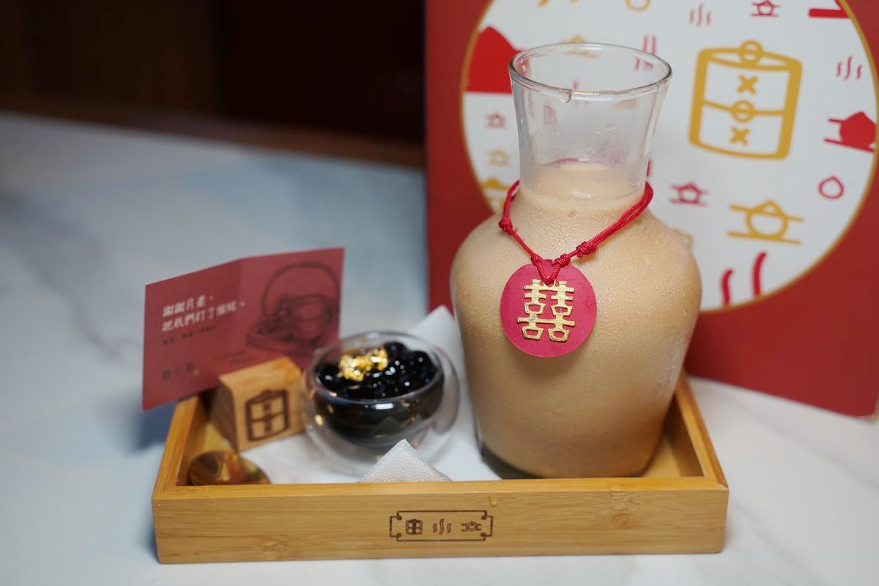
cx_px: 440
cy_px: 293
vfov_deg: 26.5
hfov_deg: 38.9
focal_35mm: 51
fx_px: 1245
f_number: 4
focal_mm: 51
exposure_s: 1/160
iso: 640
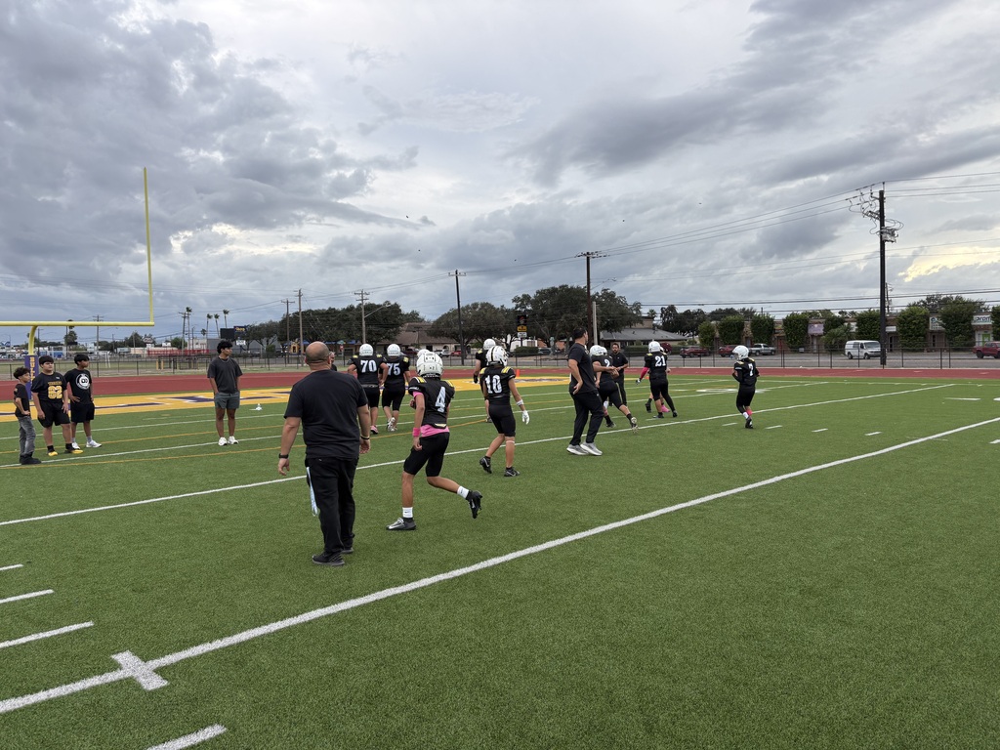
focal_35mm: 26
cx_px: 500
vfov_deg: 53.1
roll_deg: +0.0
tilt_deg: -0.7
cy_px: 375
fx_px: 751
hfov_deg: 67.3
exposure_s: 1/747
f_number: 1.6
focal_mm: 5.96
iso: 50
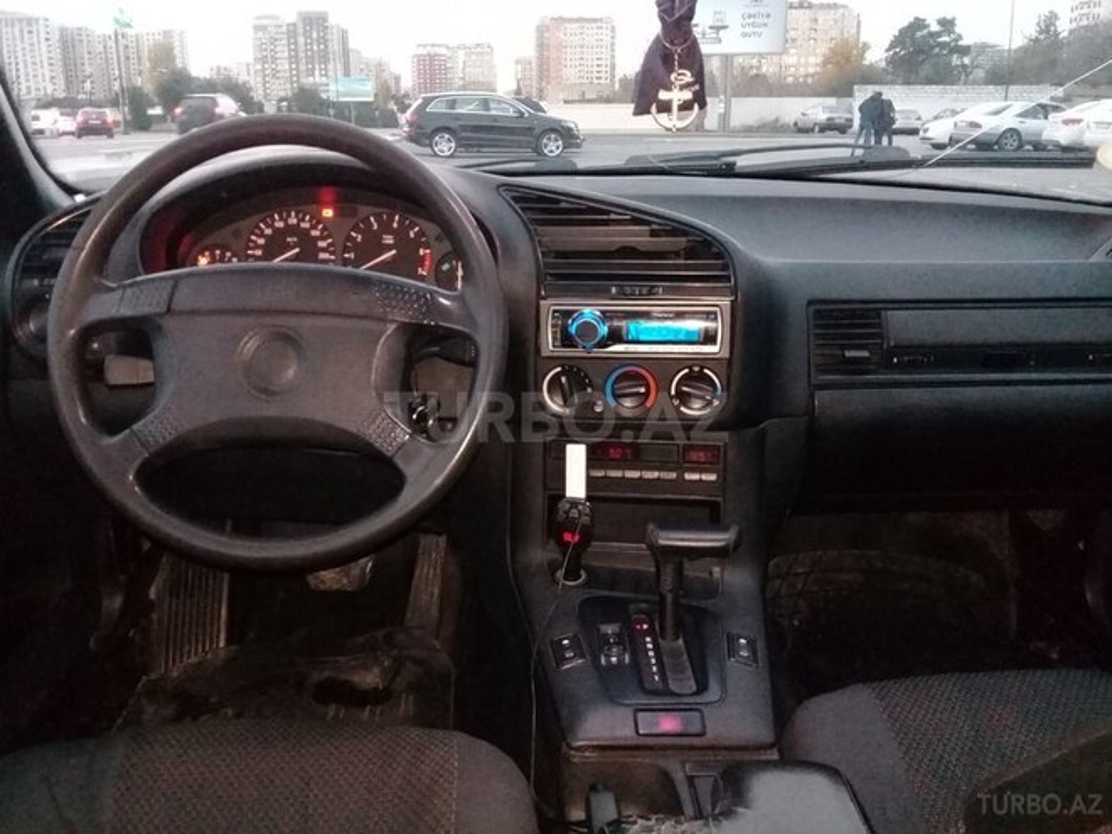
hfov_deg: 58.4
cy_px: 417
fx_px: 996
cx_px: 556
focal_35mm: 31
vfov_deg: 45.4
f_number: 2.2
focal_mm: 3.3
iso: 640
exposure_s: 1/33
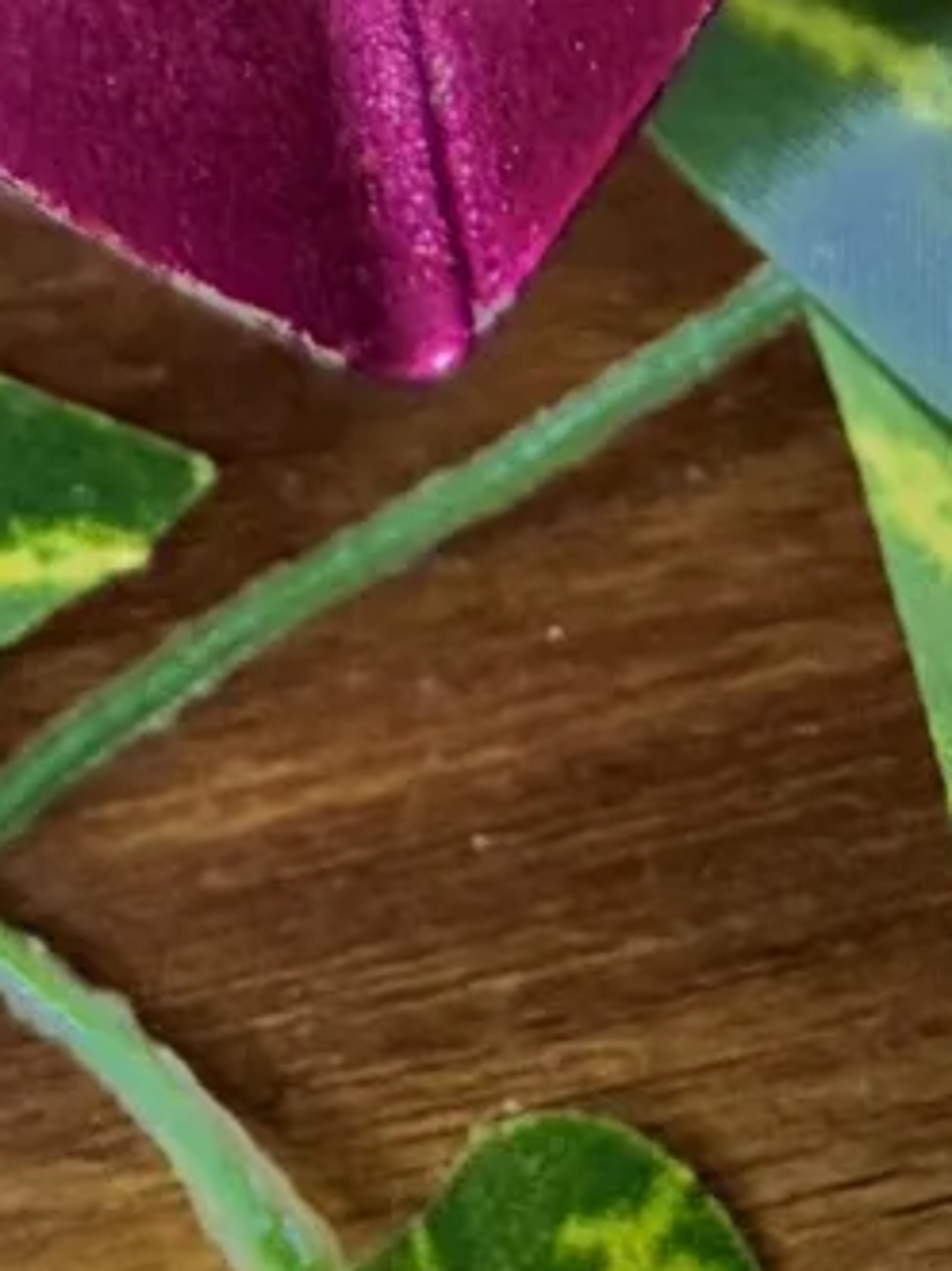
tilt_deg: -72.1
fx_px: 7375
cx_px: -1021
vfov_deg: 7.5
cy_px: -3502
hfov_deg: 7.1
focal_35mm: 201
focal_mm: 5.96
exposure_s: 1/60
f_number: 1.6
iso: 200
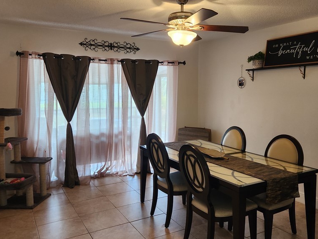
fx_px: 285
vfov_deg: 45.4
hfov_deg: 58.3
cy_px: 114
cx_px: 170
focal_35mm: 31
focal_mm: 5.4
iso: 250
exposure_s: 1/120
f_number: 1.8
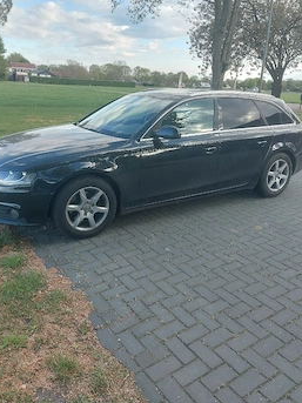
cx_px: 142
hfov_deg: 49.7
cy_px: 188
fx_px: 326
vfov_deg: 63.4
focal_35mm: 28
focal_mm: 5.23
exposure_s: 1/128
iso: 32
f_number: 1.8
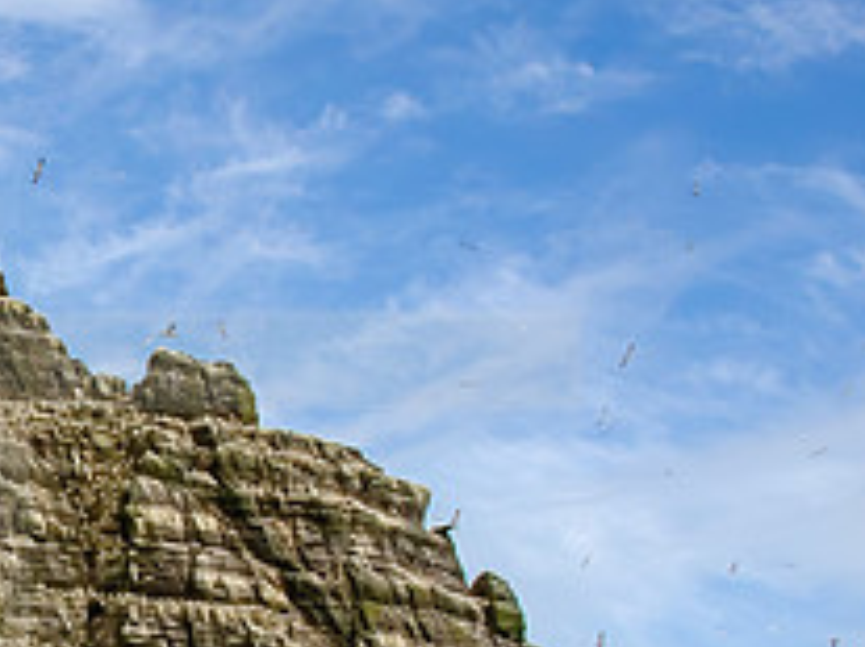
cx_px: -321
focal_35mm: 140
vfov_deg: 10.5
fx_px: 3496
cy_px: 703
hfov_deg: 13.5
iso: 500
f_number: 18
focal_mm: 30
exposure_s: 1/200
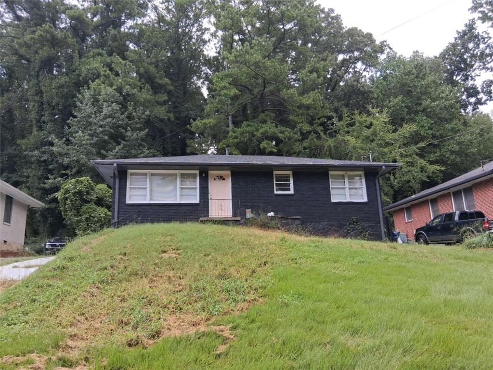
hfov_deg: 67.3
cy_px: 185
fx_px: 370
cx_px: 246
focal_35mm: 26
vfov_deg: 53.1
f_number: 1.8
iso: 25
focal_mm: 3.98
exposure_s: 1/150
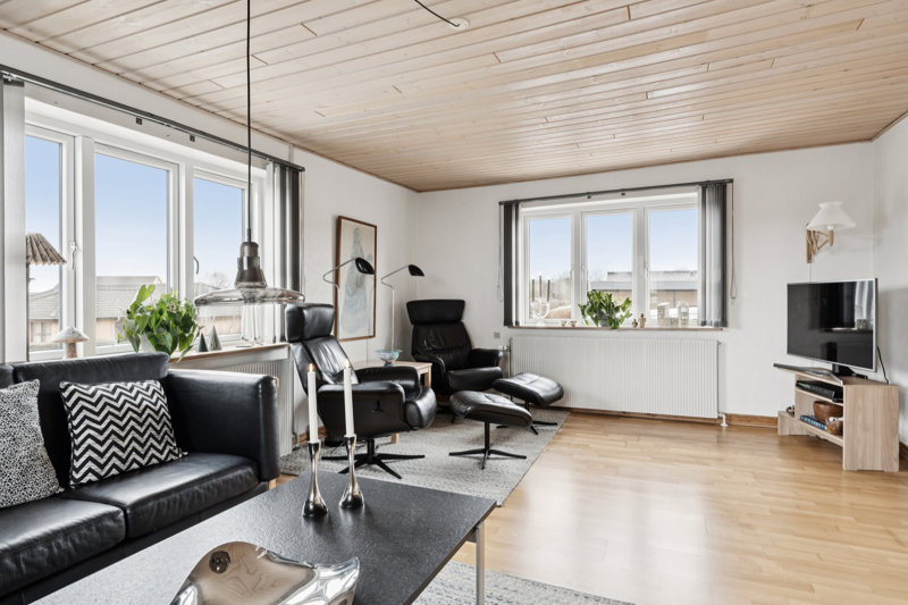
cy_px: 302
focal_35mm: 20
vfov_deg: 61.9
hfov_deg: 84.0
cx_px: 454
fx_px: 504
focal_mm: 20
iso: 800
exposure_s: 1/8
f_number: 11
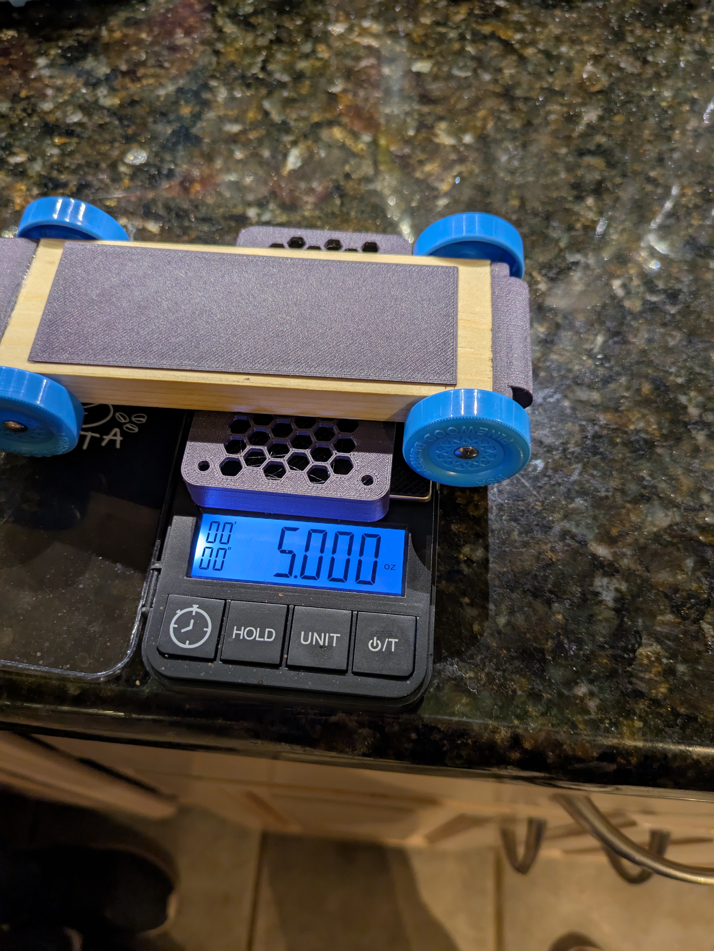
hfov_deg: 54.9
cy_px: 476
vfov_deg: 69.4
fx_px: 687
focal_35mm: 25
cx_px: 357
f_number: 1.89
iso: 126
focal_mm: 5.43
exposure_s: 1/30
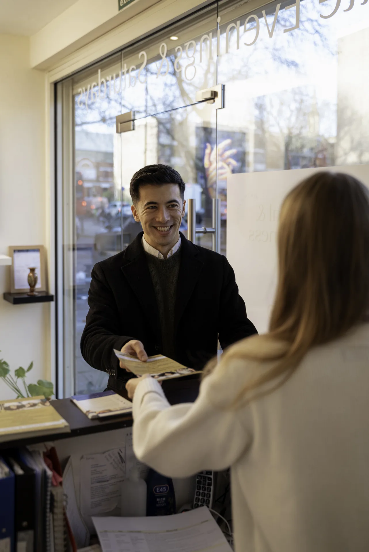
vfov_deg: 49.5
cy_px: 276
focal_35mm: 39
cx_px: 184
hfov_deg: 34.2
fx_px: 599
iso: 400
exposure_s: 1/320
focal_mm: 39
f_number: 2.8
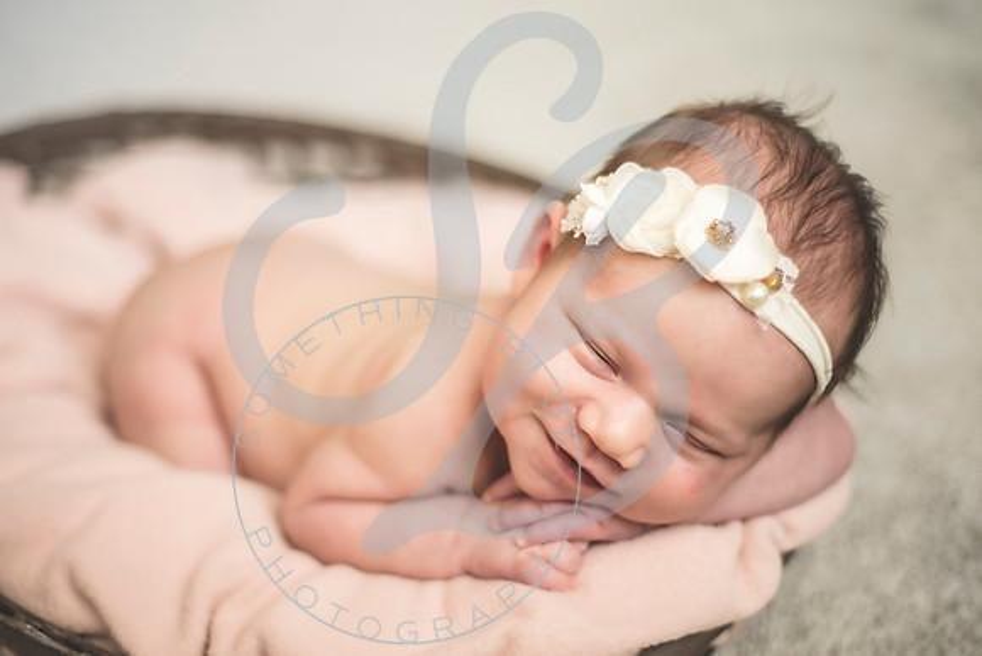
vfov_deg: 27.0
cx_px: 491
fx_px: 1364
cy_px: 328
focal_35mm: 50
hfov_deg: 39.6
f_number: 1.8
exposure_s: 1/125
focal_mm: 50
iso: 1000
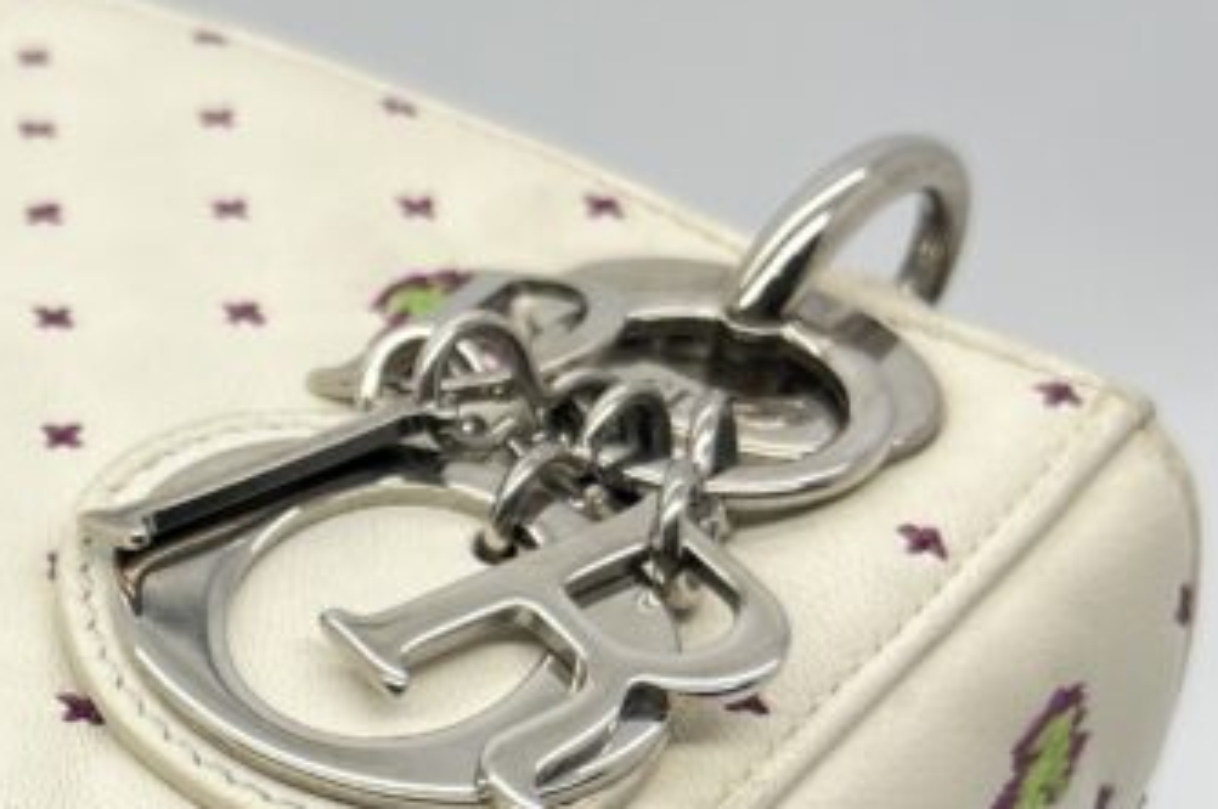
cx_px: -98
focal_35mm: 83
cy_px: 896
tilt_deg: -38.8
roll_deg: +4.4
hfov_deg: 23.1
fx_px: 2805
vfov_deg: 15.9
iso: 40
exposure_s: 1/164
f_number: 1.5
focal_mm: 5.7
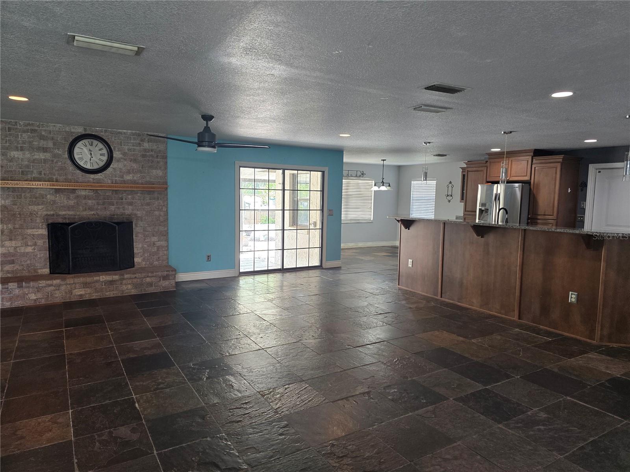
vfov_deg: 58.9
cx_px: 315
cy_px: 236
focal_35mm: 23
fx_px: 419
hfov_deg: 73.9
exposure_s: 1/120
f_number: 1.7
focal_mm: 6.3
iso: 200
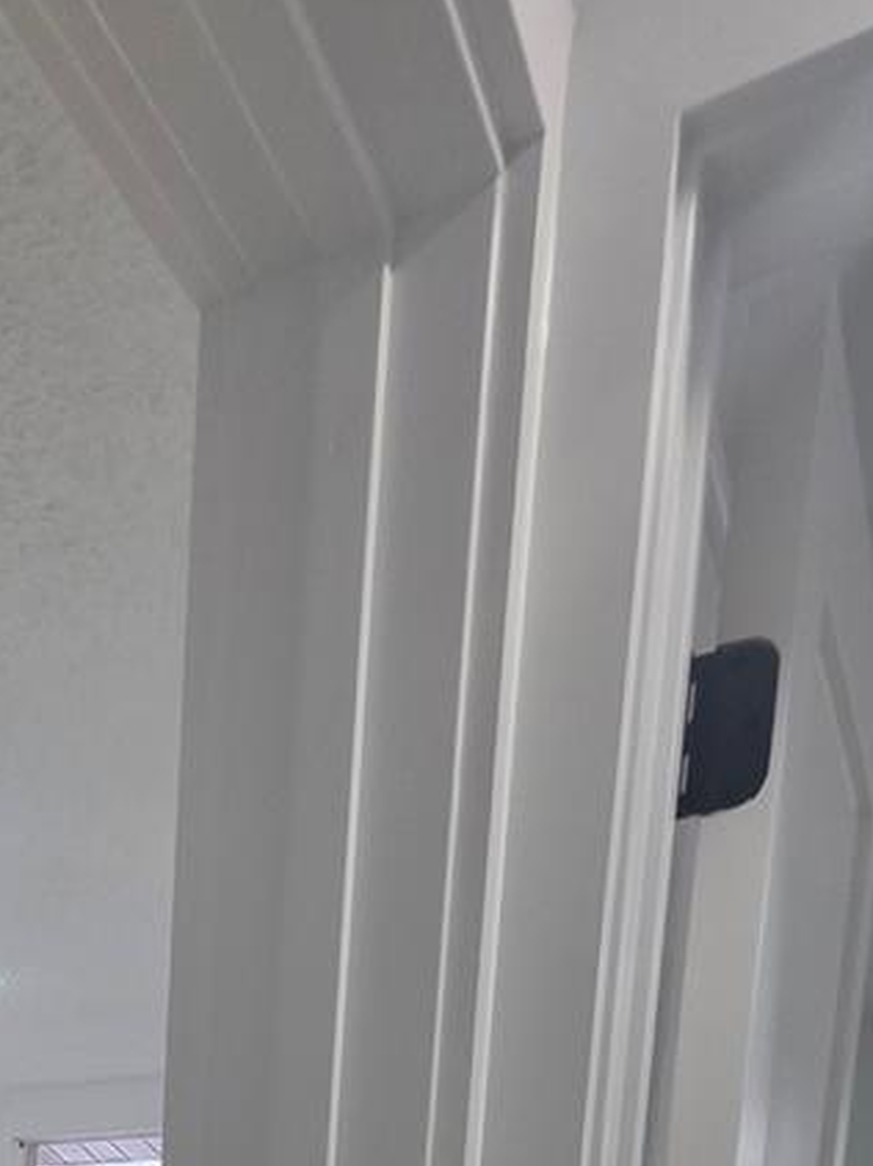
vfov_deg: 36.4
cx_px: -285
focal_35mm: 37
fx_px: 1245
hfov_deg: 30.0
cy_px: 1453
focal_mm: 2.2
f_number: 1.9
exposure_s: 1/120
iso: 100
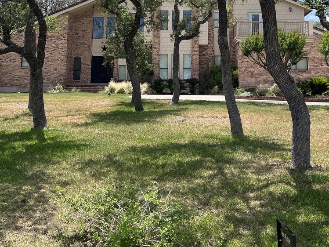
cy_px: 19
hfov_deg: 38.2
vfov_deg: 27.9
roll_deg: -1.8
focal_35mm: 50
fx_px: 475
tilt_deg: +9.6
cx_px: 158
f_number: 1.5
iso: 50
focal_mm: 5.7
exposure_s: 1/2695
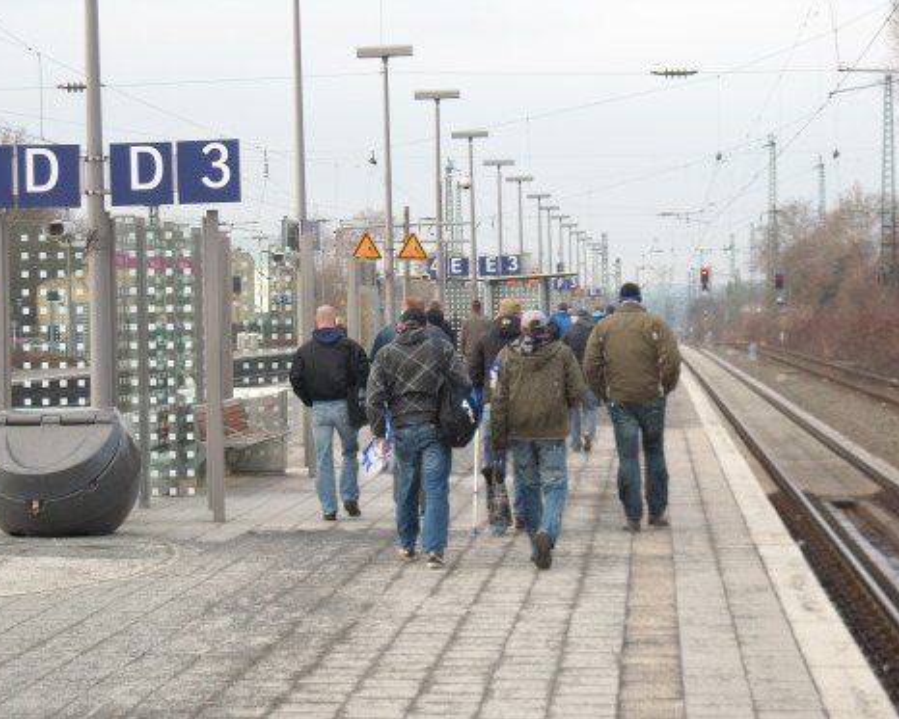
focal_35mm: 110
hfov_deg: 17.5
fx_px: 2927
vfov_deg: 14.0
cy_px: 360
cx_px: 428
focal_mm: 17.1
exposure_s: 1/71
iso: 64
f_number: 4.7
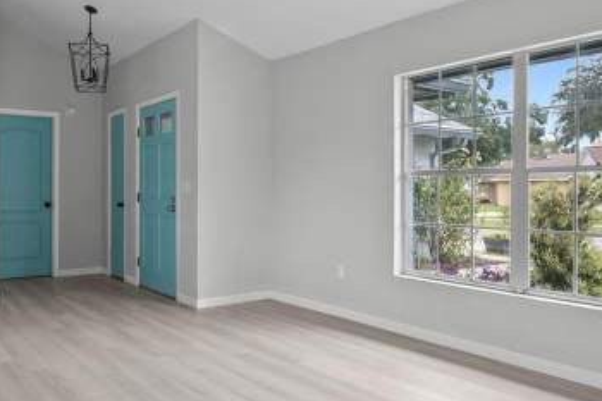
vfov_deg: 41.0
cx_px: 217
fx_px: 535
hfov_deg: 57.8
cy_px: 176
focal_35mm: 32
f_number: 4
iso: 100
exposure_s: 1/8
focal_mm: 14
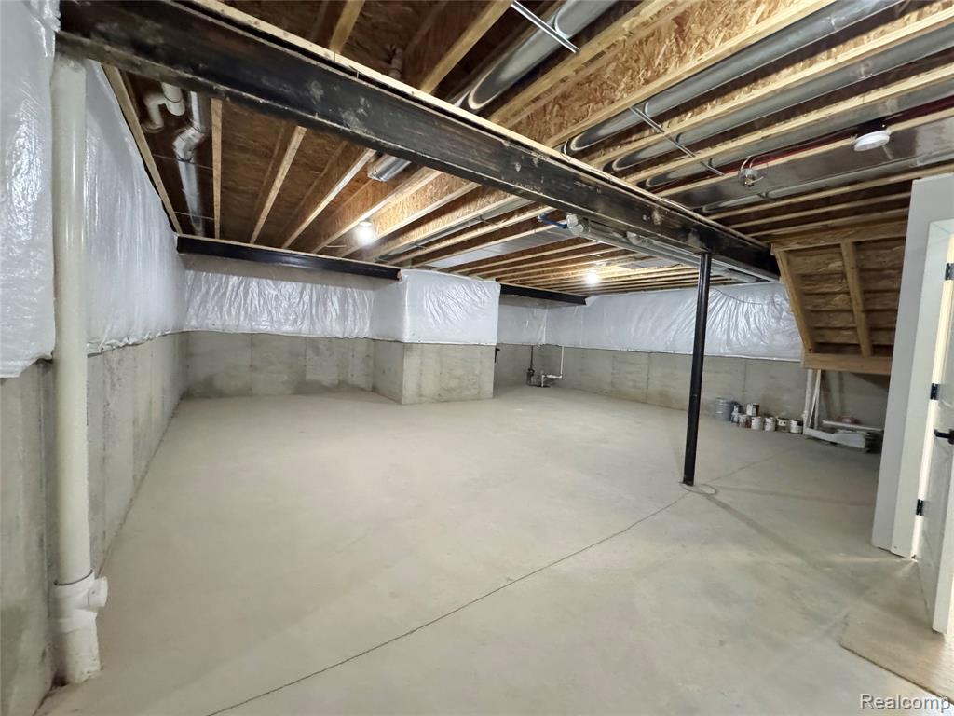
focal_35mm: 14
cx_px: 477
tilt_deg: -3.4
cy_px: 358
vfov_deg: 85.7
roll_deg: -3.5
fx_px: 386
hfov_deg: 102.1
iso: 1250
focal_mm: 2.22
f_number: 2.2
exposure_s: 1/60
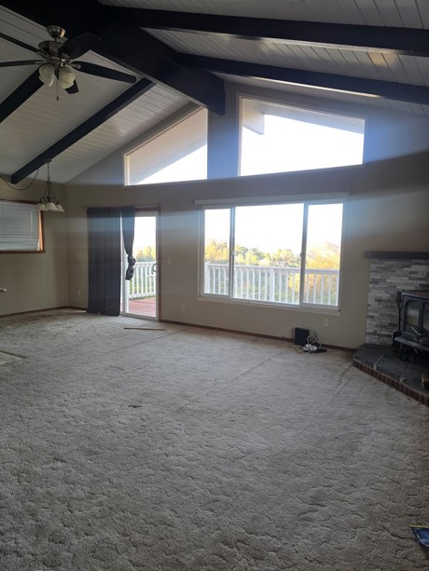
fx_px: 396
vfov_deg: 71.6
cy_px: 294
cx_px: 209
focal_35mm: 24
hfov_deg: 56.8
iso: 125
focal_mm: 6.3
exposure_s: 1/180
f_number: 1.7
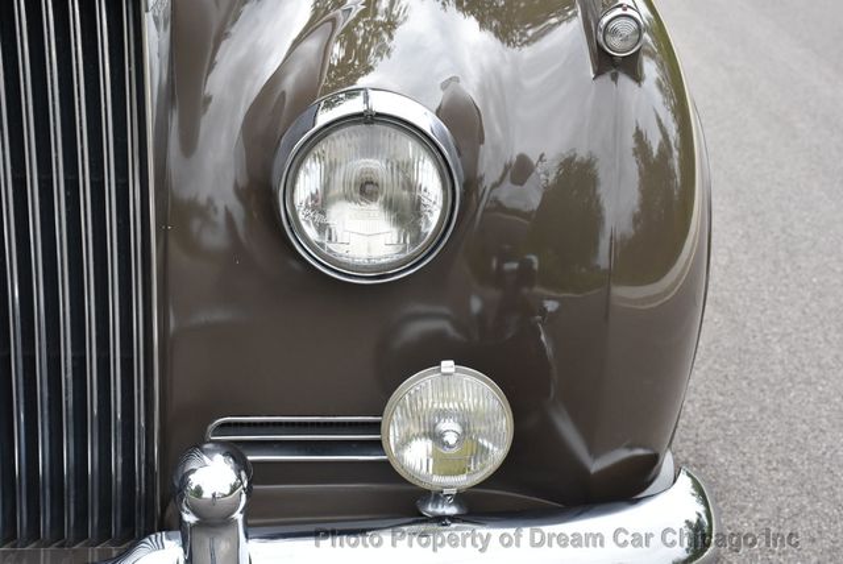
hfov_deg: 29.8
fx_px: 1582
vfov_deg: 20.2
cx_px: 422
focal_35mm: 68
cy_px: 282
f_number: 8
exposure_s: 1/500
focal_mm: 45
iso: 800
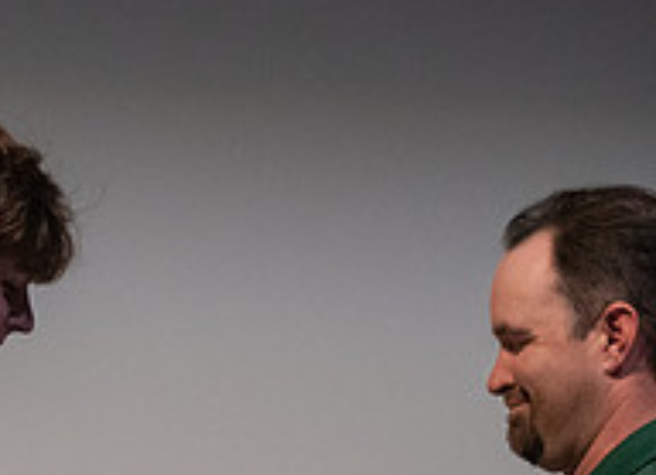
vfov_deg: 2.8
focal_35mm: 516
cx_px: 393
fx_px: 9658
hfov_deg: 3.9
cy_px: 568
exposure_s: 1/320
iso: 5000
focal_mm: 150
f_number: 4.5
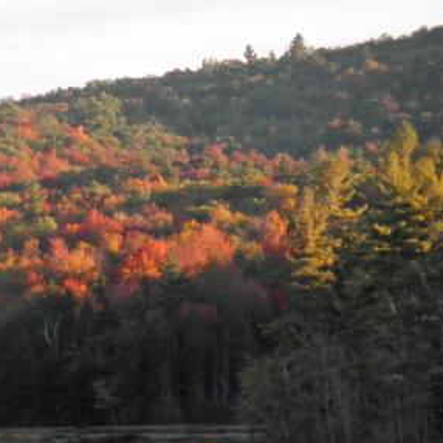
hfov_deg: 5.1
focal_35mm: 342
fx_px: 4952
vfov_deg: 5.1
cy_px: 533
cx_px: -341
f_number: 4.4
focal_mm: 19.1
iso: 80
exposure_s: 1/125
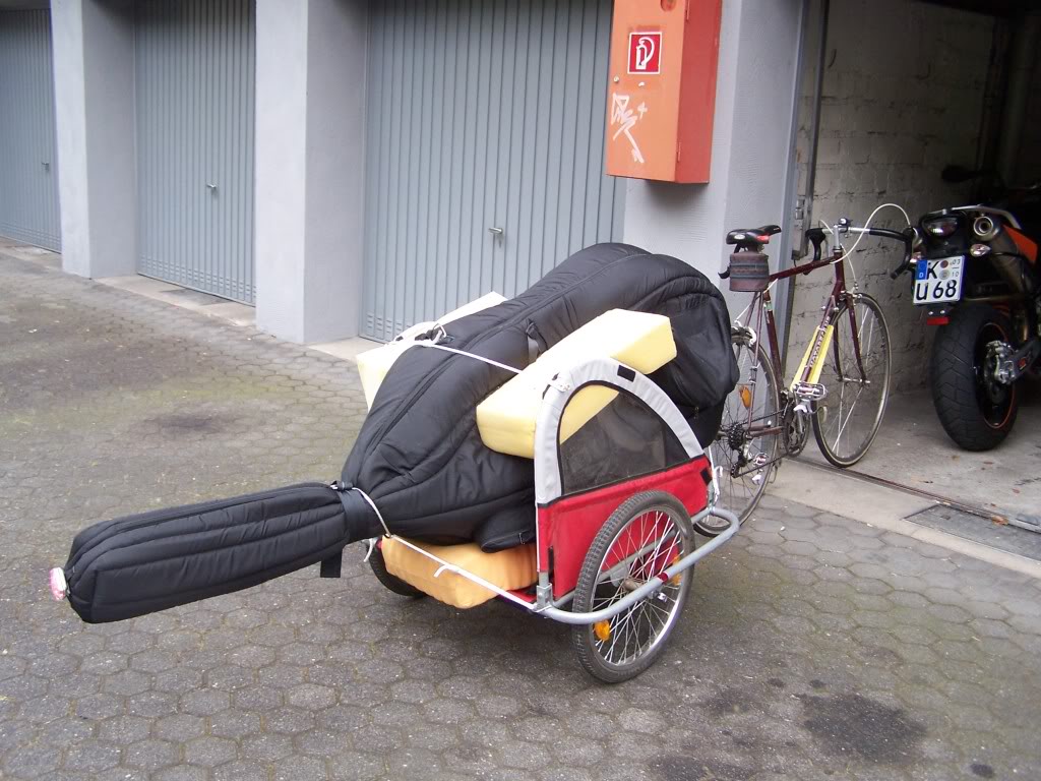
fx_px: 1143
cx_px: 520
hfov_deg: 49.0
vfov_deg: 37.7
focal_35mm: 38
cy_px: 390
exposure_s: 1/30
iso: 140
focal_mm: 6.3
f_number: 2.8
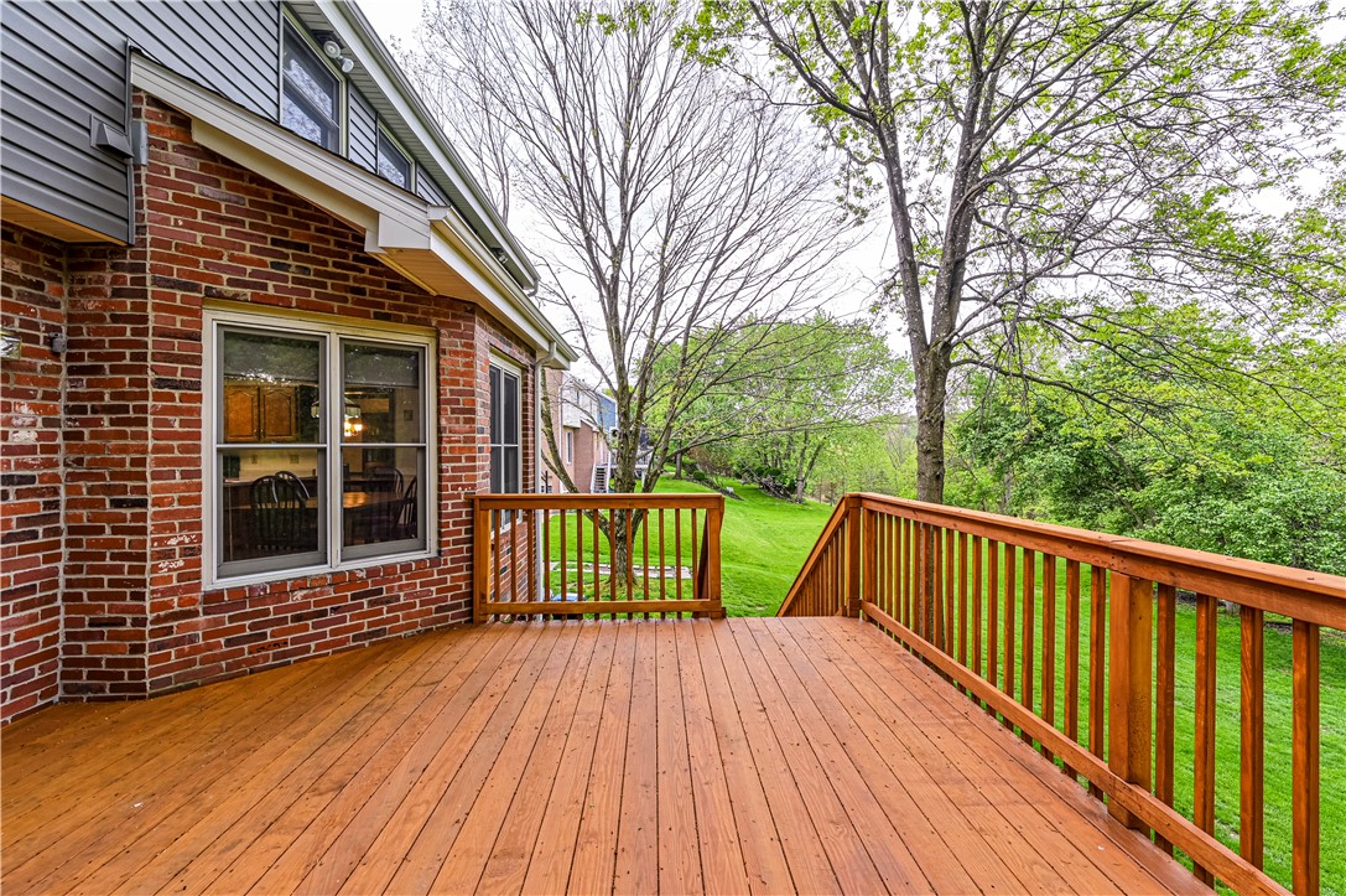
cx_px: 673
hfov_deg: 104.3
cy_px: 448
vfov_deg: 81.1
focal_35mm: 14
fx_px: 523
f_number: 8
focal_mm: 14
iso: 200
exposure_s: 1/15
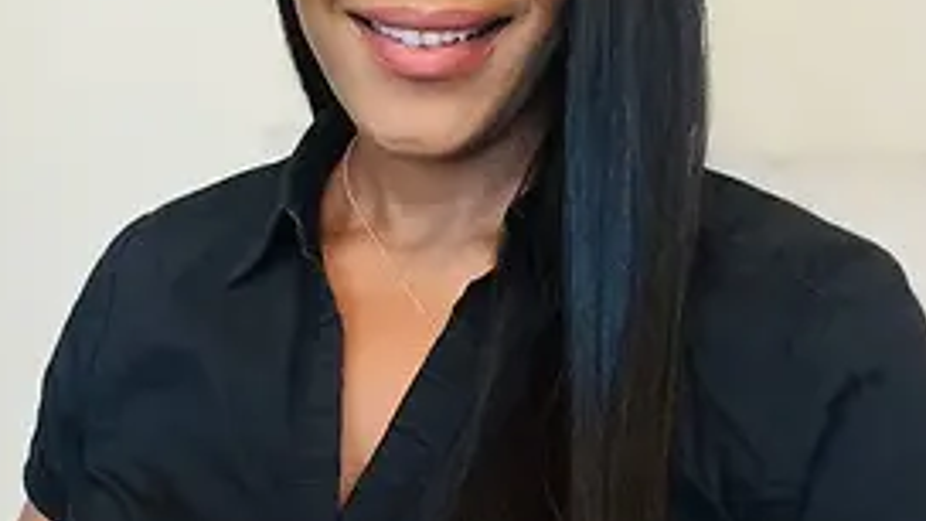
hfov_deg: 29.2
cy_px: 286
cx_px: 310
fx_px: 1768
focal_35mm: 72
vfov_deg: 16.8
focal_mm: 2.71
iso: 250
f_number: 2.2
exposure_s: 1/40
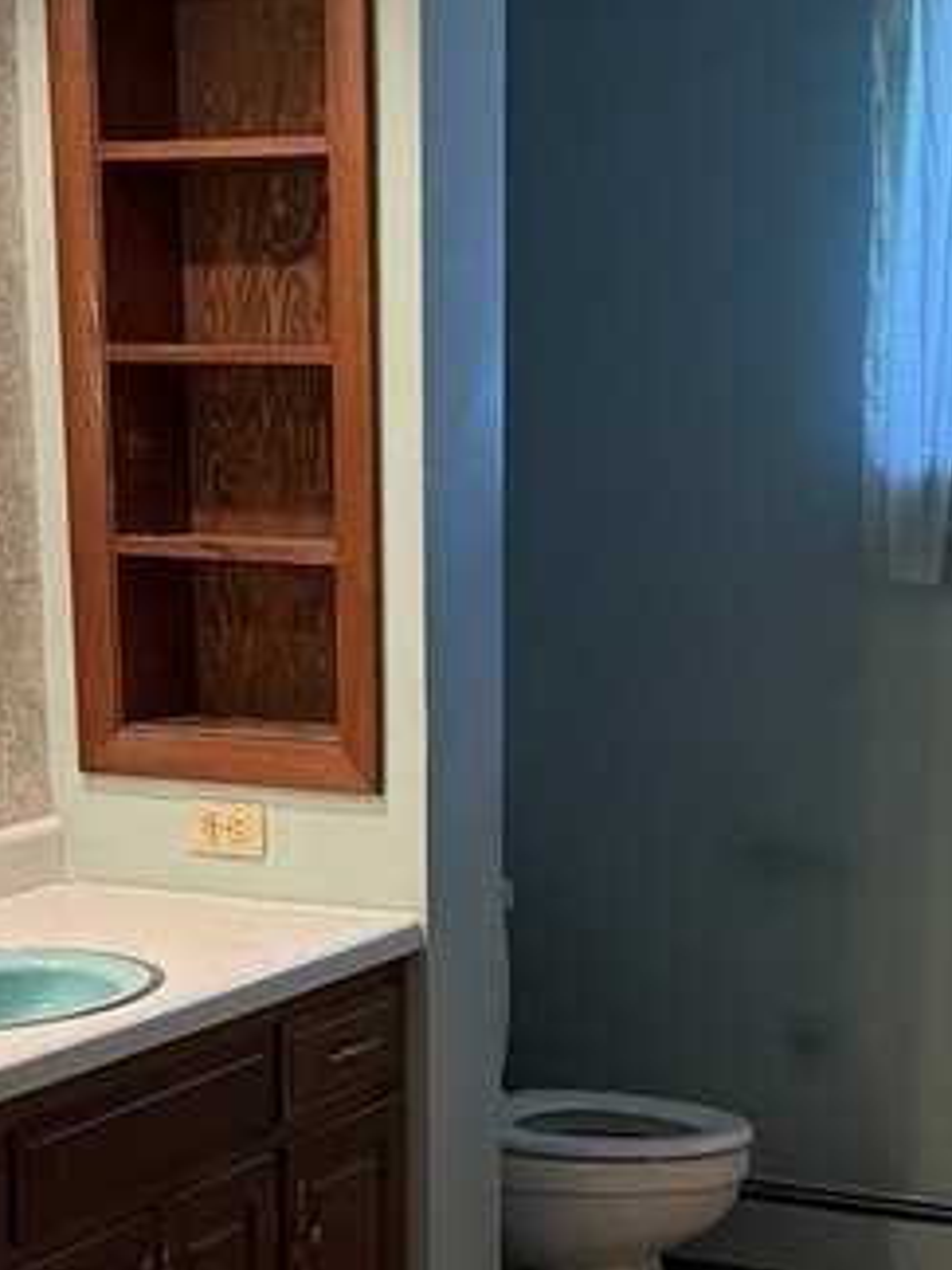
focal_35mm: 80
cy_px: 1164
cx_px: 564
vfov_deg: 23.7
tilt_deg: -14.6
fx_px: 2934
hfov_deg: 18.4
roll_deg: -1.1
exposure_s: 1/60
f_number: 1.78
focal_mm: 6.76
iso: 320
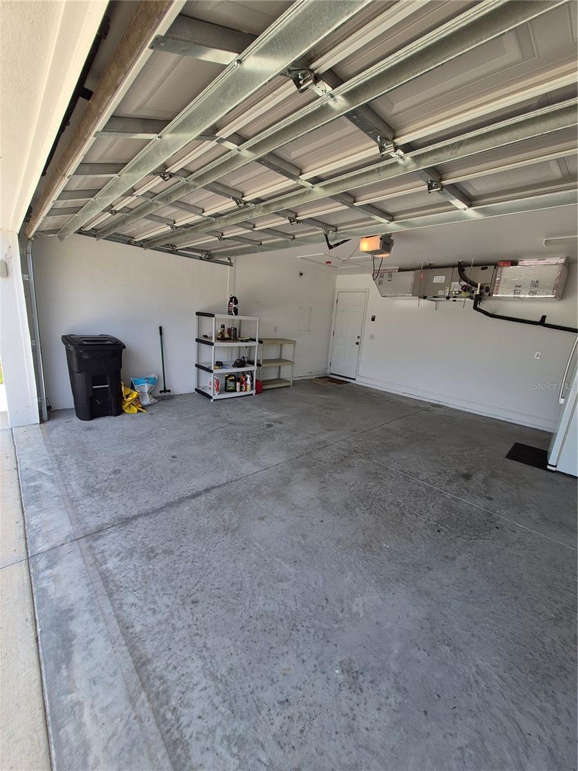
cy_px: 386
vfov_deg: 106.2
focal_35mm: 13
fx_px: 289
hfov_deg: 89.9
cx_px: 289
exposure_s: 1/572
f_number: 2.2
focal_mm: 1.74
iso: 50
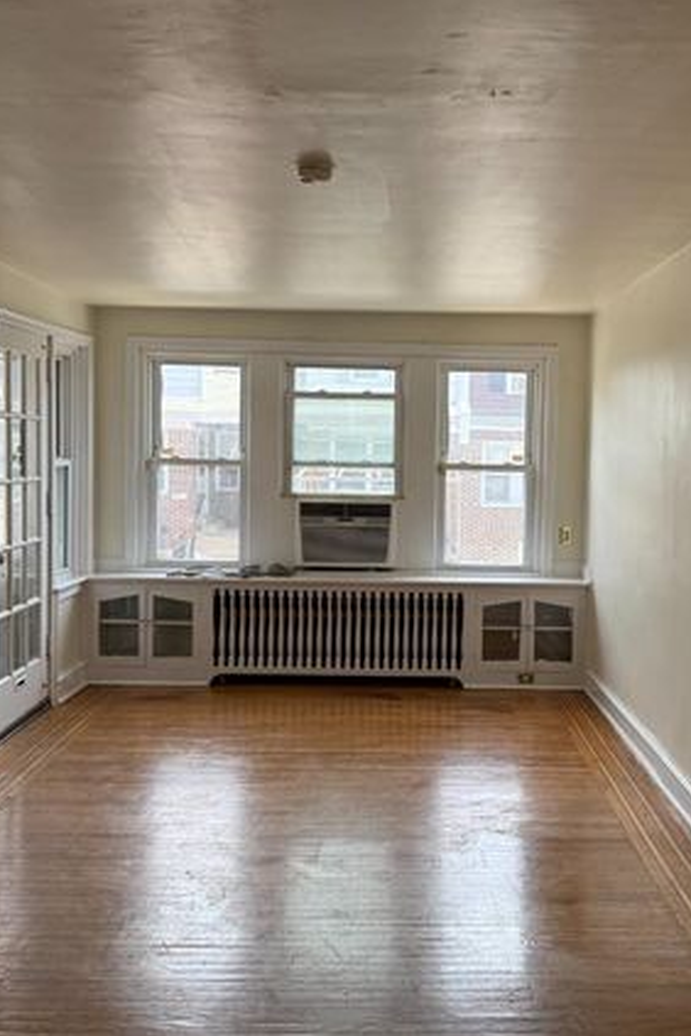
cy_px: 496
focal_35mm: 35
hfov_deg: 37.7
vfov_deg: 54.4
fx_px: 1008
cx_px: 424
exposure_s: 1/322
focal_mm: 6.76
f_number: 1.78
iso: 100
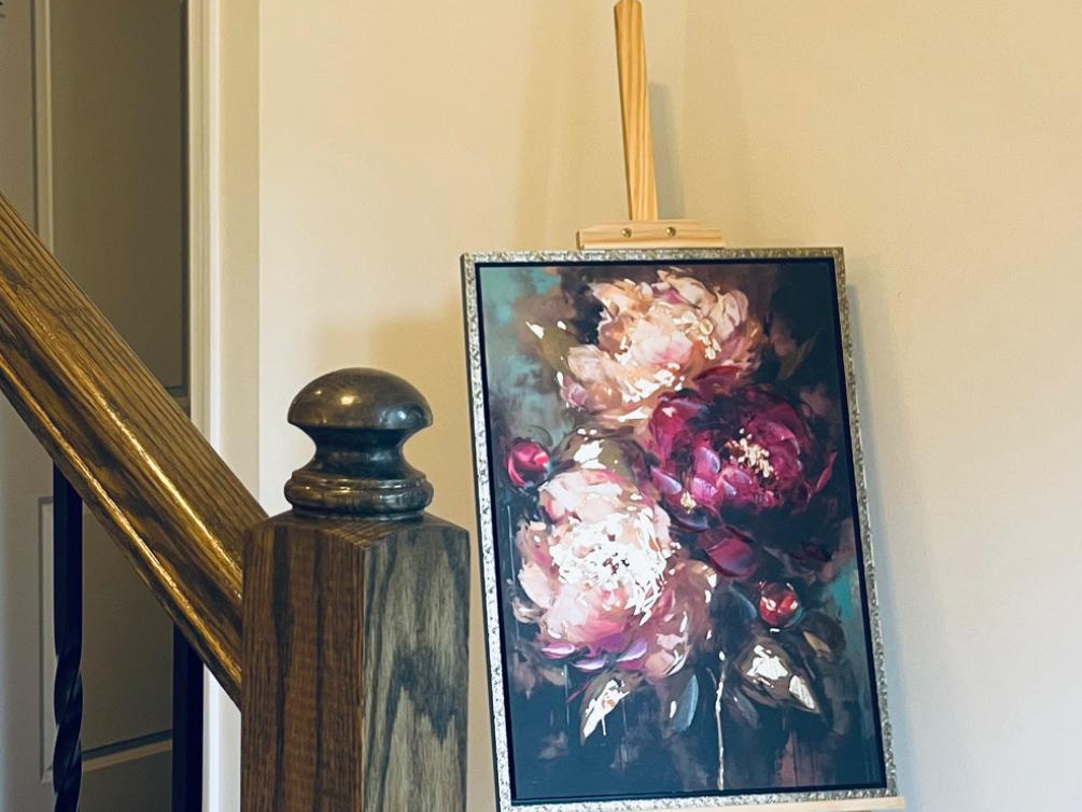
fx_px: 1657
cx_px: 293
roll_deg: -0.5
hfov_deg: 35.5
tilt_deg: -6.7
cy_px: 419
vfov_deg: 27.5
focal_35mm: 53
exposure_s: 1/60
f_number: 1.5
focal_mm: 5.7
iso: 160
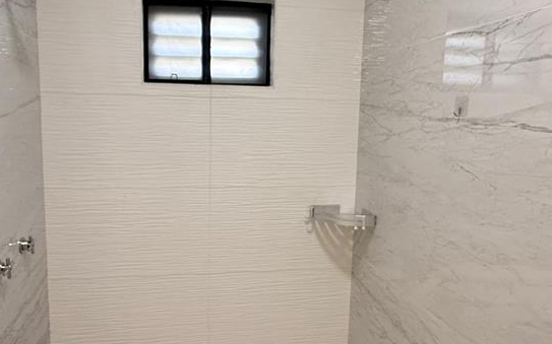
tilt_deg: -6.0
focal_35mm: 28
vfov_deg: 44.5
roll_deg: -0.4
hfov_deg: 66.3
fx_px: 421
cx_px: 246
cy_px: 165
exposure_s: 1/60
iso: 320
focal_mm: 2.22
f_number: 2.2
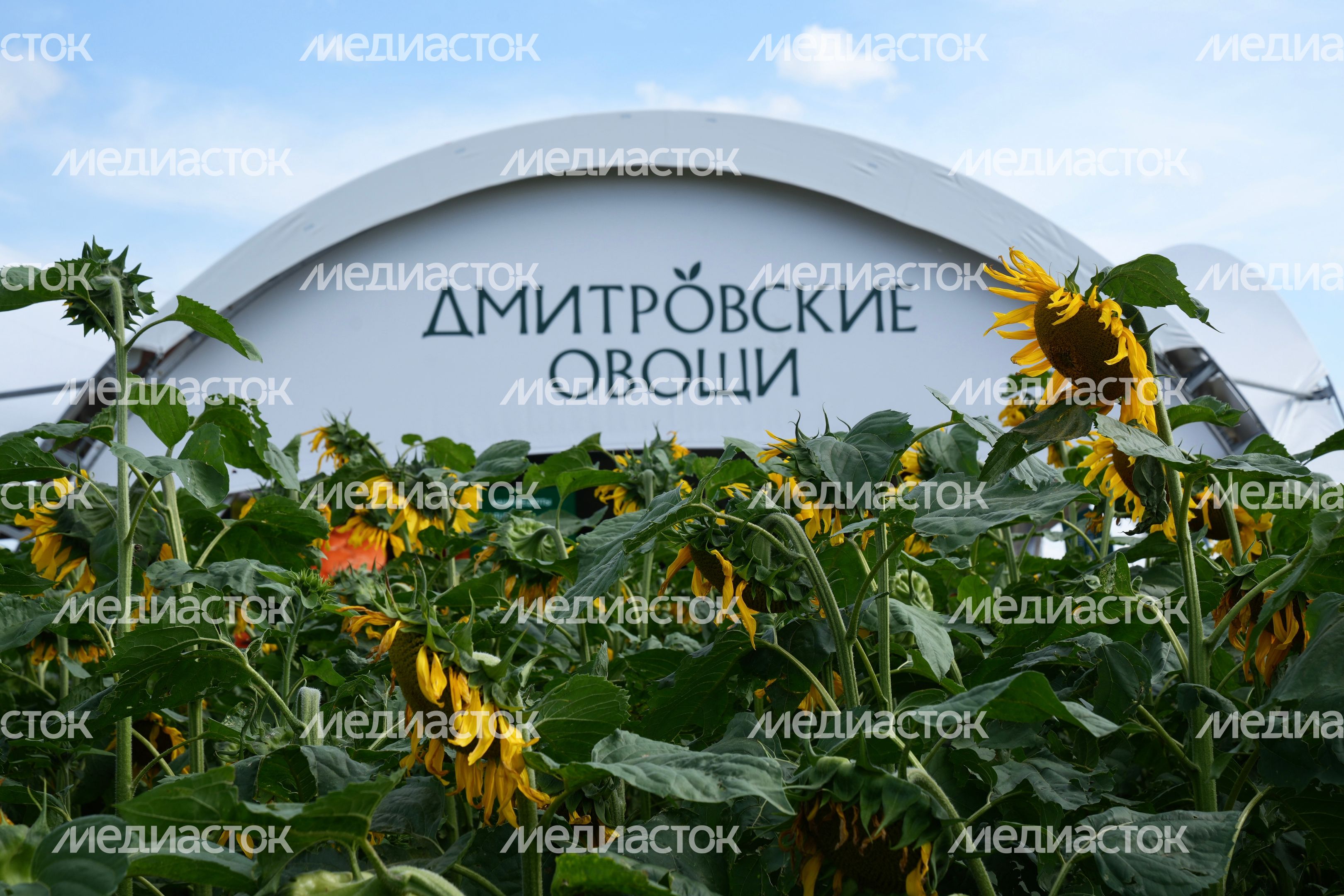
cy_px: 448
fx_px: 2165
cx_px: 672
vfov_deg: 23.4
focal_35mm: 58
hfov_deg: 34.5
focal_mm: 58
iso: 125
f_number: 8
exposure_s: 1/200
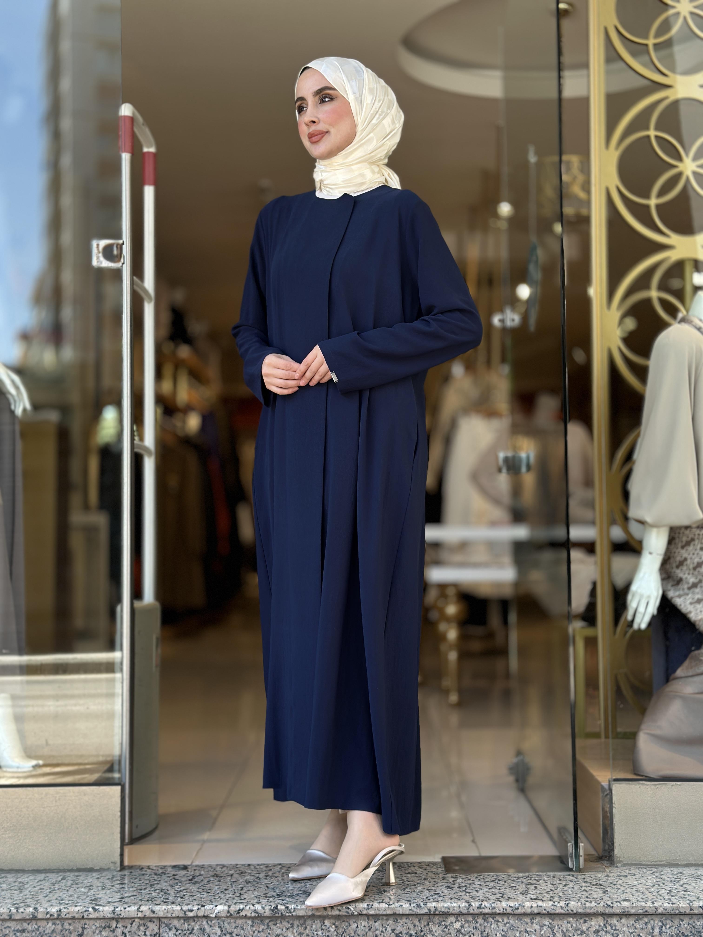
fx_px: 1300
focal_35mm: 48
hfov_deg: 30.3
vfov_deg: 39.7
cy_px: 468
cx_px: 352
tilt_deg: +2.8
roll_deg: -0.2
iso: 80
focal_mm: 6.86
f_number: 1.78
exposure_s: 1/355
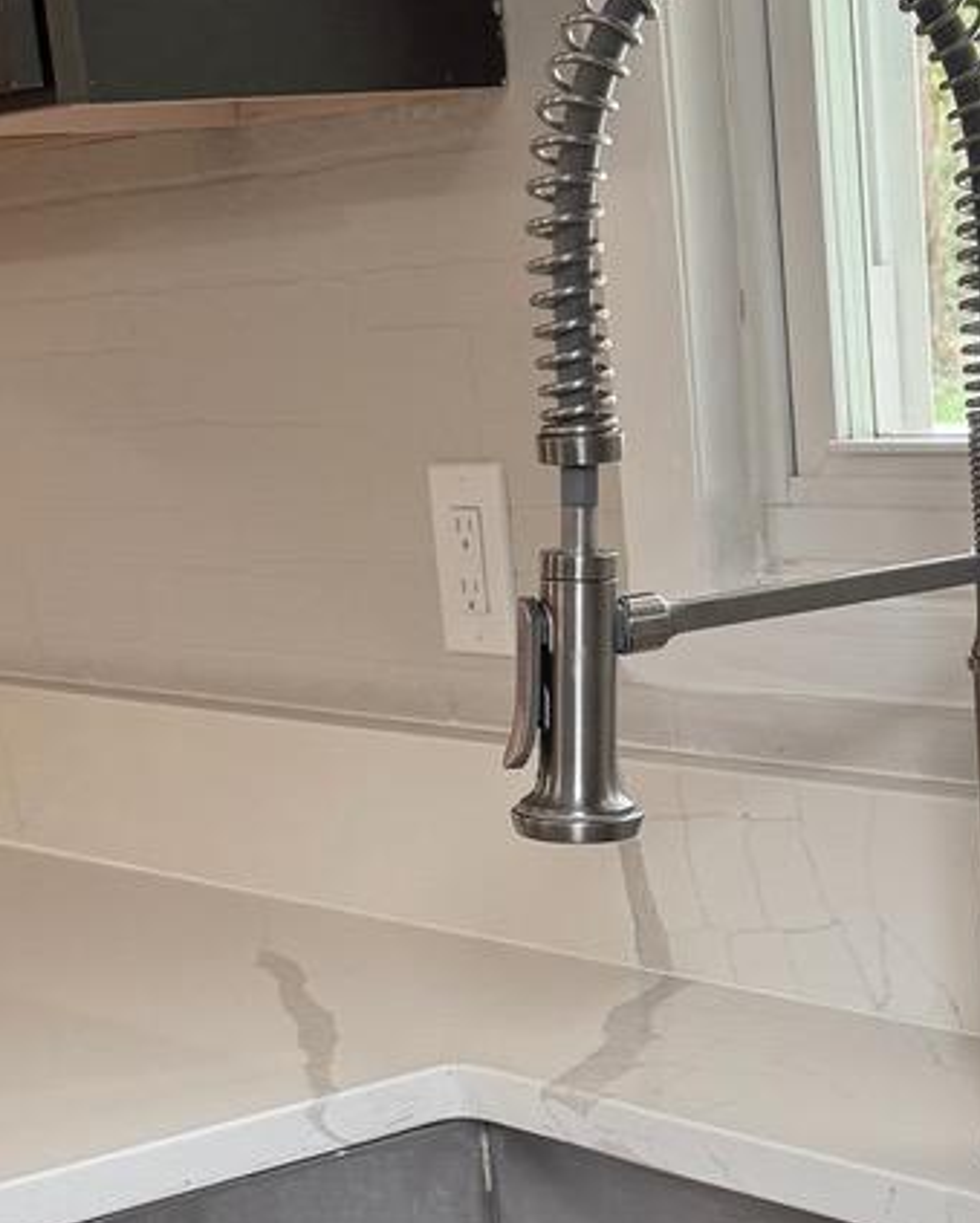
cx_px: 645
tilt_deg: -12.7
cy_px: 960
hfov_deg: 18.0
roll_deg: +4.4
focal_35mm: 85
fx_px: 3078
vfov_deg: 22.2
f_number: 1.78
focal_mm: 6.76
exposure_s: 1/60
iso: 160
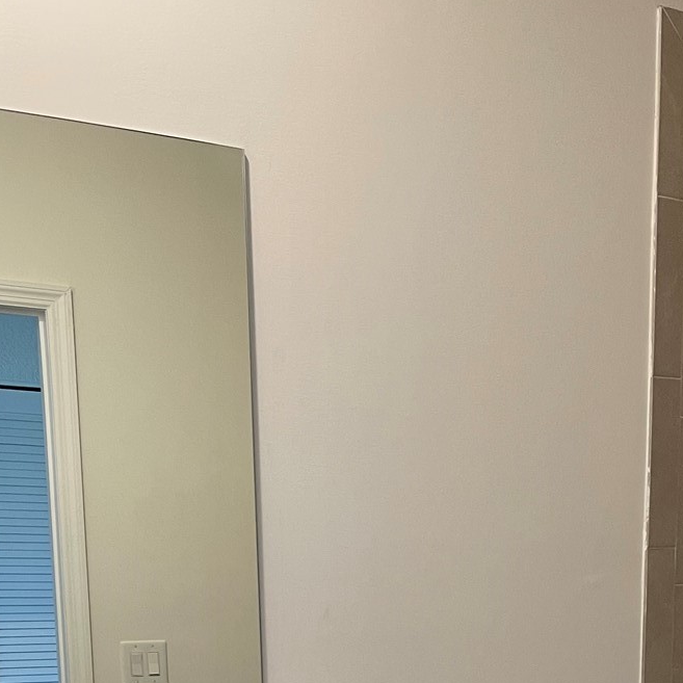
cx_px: 480
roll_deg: +0.2
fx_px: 1250
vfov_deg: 27.6
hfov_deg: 30.2
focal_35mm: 56
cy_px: 771
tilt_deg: -10.7
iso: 100
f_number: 1.6
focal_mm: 5.1
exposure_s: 1/60
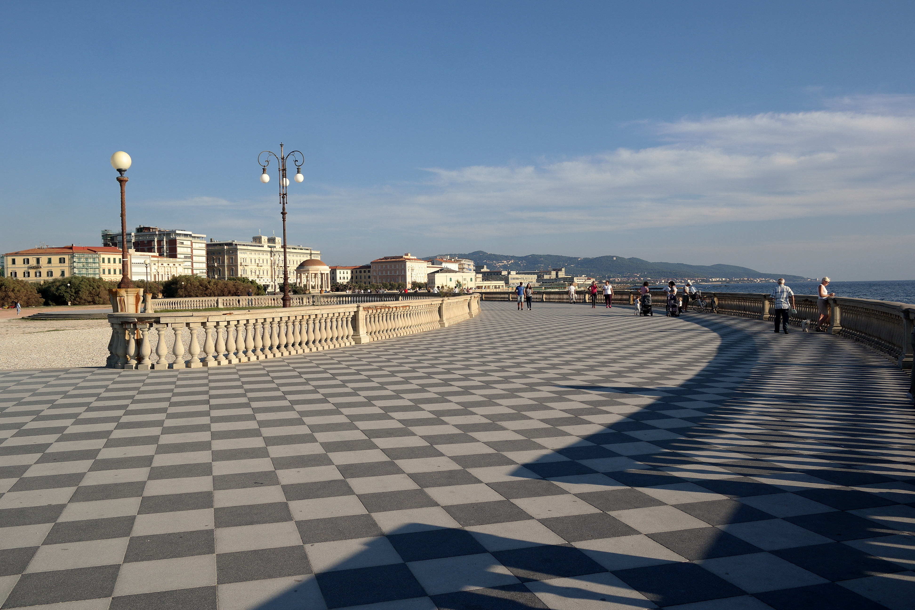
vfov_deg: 43.6
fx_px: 762
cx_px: 458
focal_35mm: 30
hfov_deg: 61.9
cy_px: 305
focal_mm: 20
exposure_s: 1/320
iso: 100
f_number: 7.1
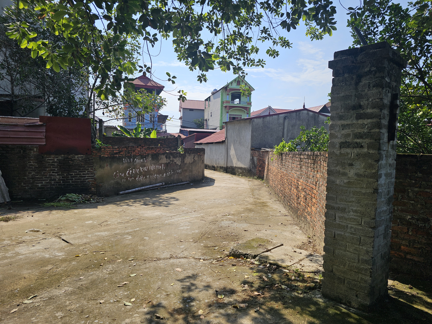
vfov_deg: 58.9
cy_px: 162
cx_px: 216
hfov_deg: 73.9
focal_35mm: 23
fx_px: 287
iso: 10
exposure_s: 1/981
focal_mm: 6.3
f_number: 1.7
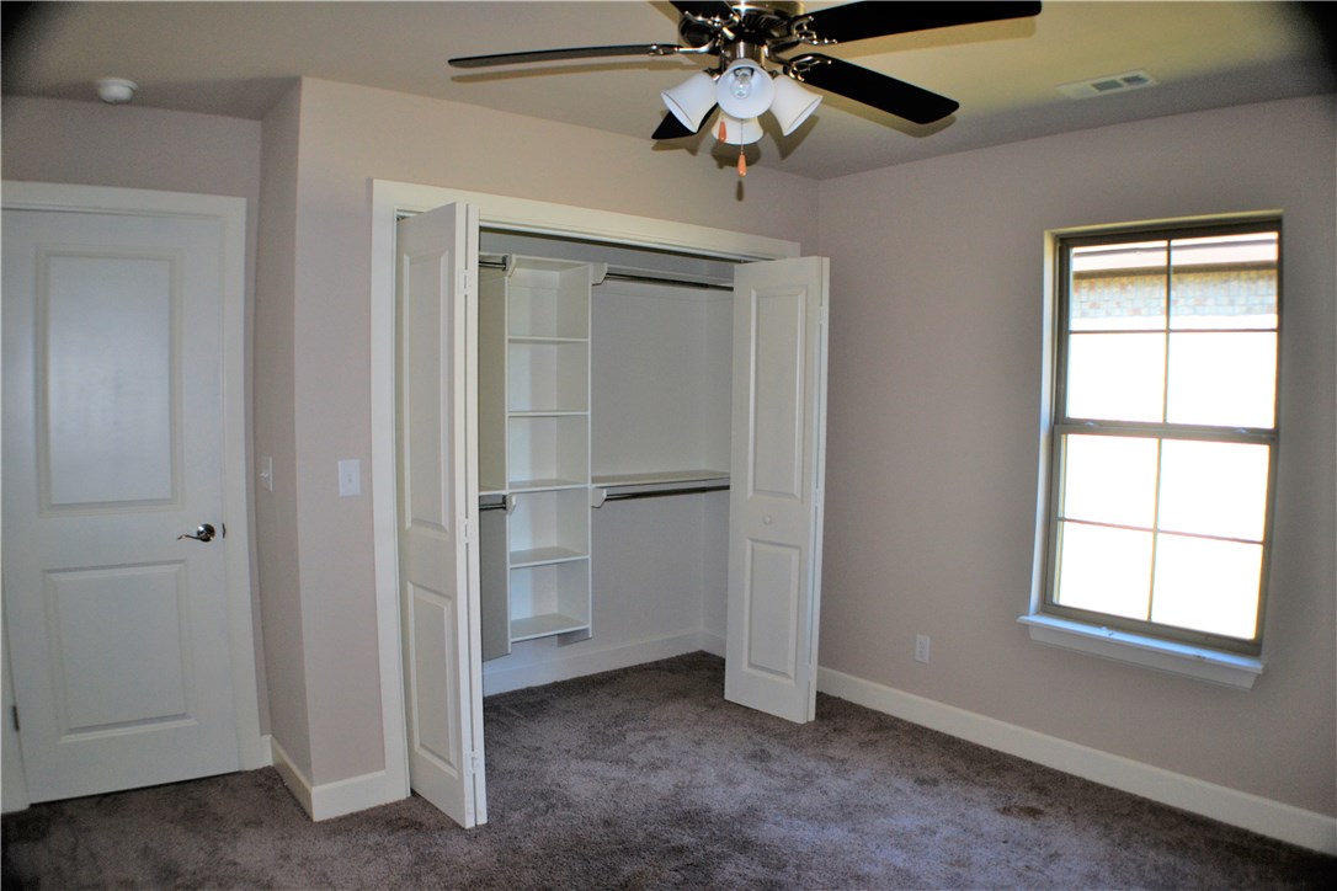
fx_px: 1114
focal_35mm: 30
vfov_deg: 43.6
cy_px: 446
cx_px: 668
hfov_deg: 61.9
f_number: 4
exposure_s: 1/125
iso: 360
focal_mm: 20
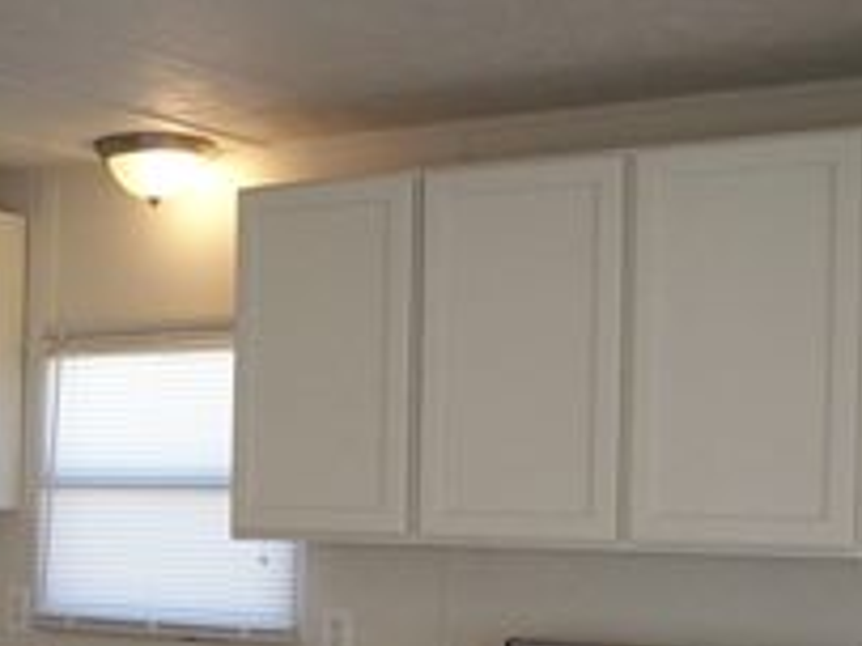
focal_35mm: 71
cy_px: 633
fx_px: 1767
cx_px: 161
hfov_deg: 26.8
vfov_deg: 20.1
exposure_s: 1/128
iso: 167
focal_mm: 6
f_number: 2.7
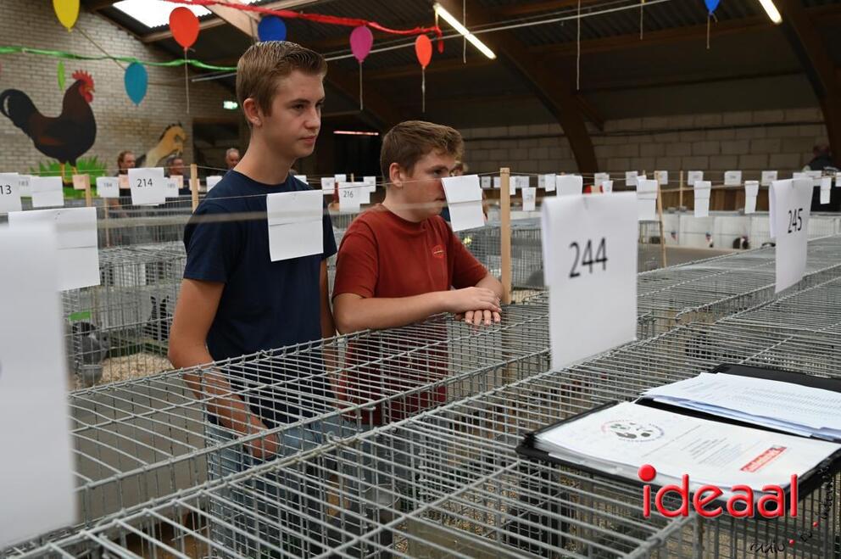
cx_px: 420
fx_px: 817
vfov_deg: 37.8
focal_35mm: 35
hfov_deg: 54.5
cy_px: 280
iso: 1250
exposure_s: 1/125
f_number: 6.3
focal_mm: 35
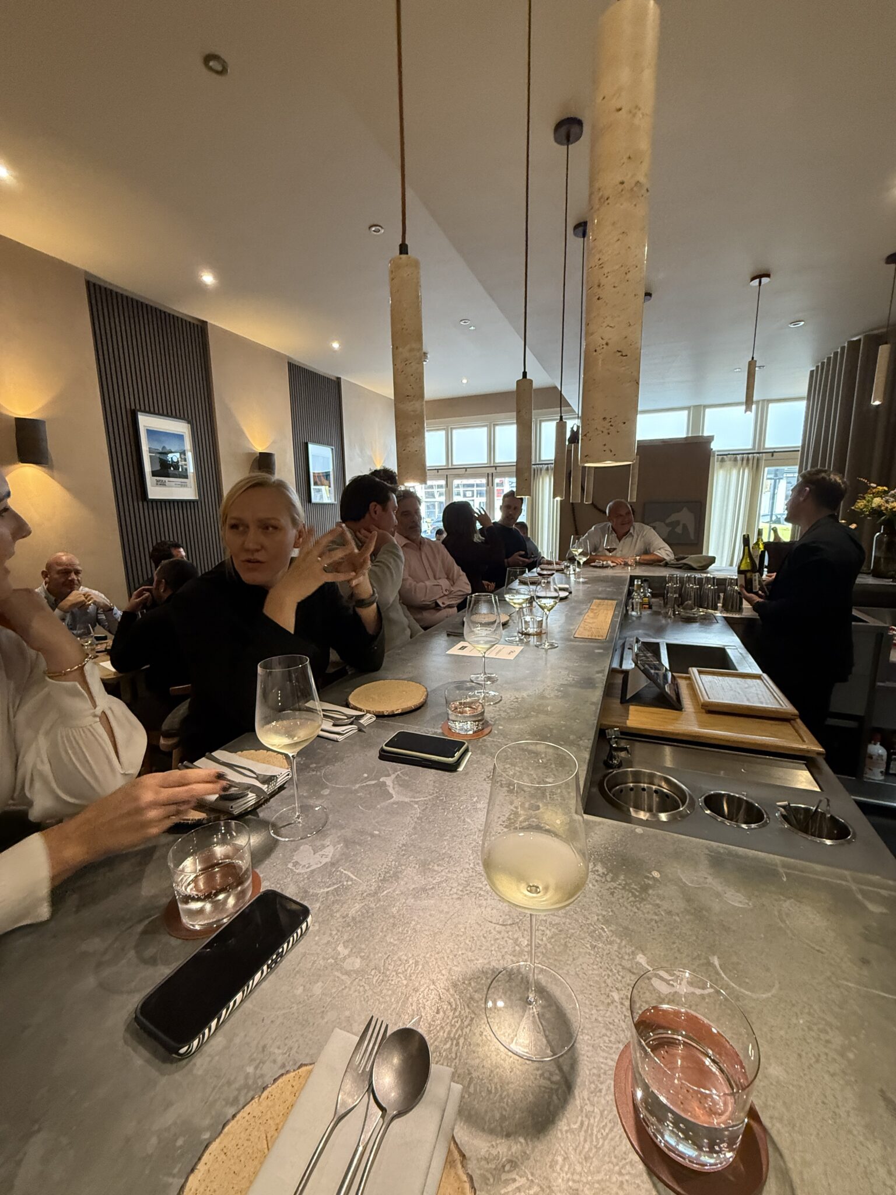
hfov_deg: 85.7
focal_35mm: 14
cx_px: 448
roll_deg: +1.6
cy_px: 598
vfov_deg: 102.1
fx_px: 483
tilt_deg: -12.0
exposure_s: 1/100
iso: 400
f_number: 2.2
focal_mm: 2.22
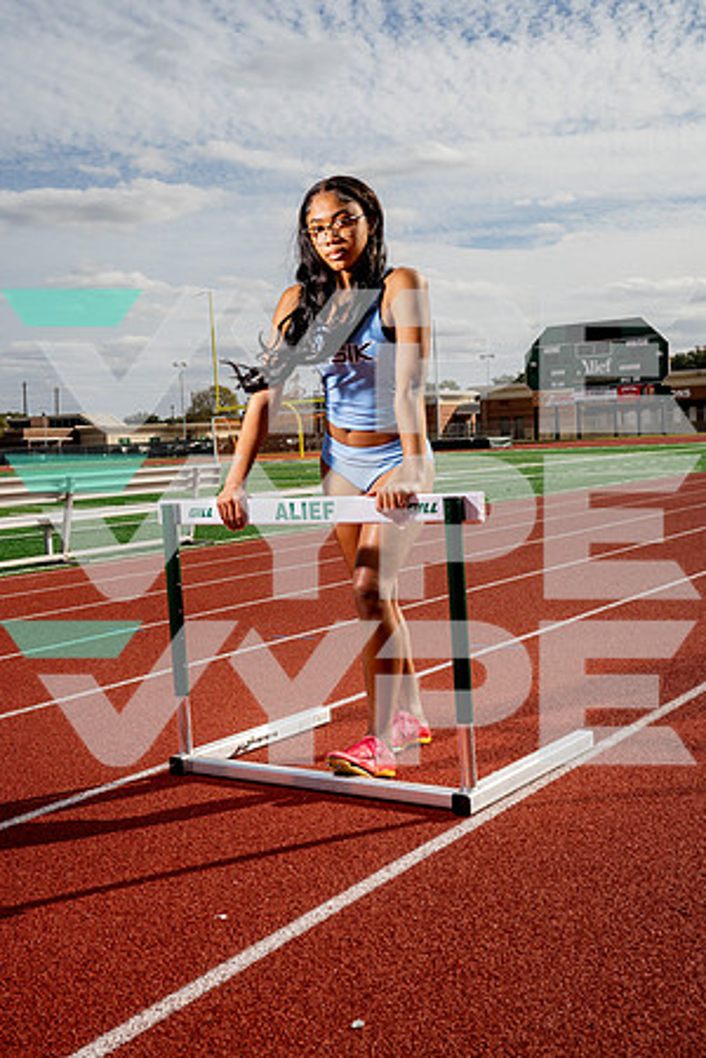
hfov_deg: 31.9
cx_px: 353
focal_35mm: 42
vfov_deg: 46.4
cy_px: 529
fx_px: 1235
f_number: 8
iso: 160
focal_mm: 42
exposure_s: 1/1250
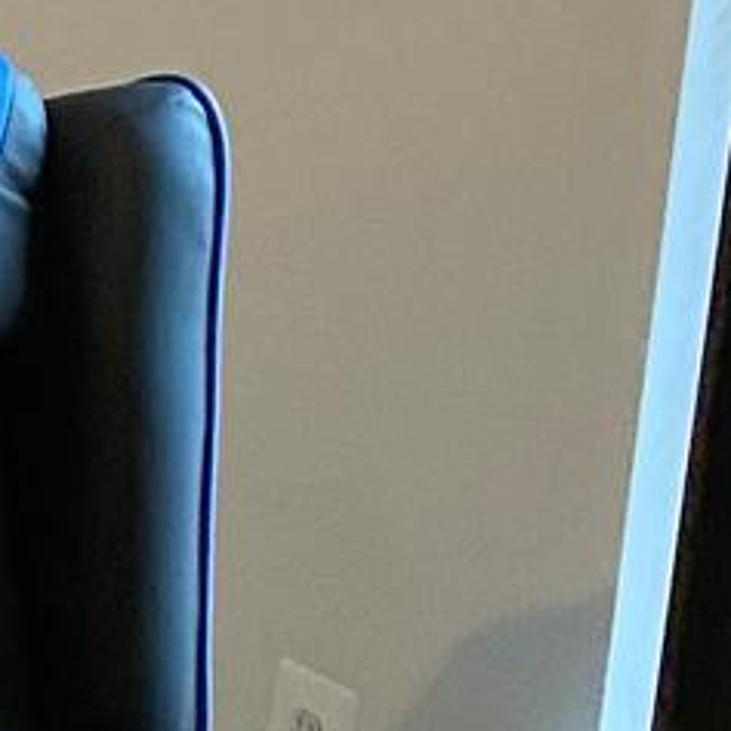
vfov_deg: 8.7
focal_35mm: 199
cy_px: 19
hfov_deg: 6.9
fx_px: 4754
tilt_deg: -7.8
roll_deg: -2.2
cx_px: -2128
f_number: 1.8
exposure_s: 1/60
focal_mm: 4.25
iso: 400
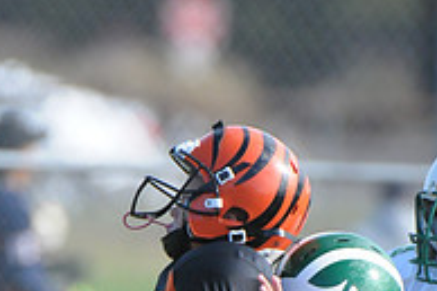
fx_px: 21734
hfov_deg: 1.2
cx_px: 150
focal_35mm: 1792
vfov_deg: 0.8
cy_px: 503
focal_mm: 400
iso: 1600
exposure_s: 1/4000
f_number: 4
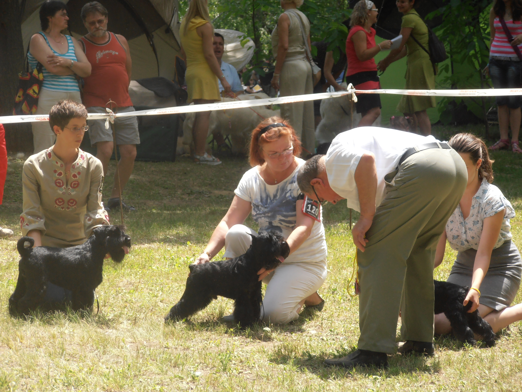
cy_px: 196
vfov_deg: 7.5
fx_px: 2986
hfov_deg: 10.0
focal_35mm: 198
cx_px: 261
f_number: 5.8
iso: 80
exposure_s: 1/160
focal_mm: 35.05
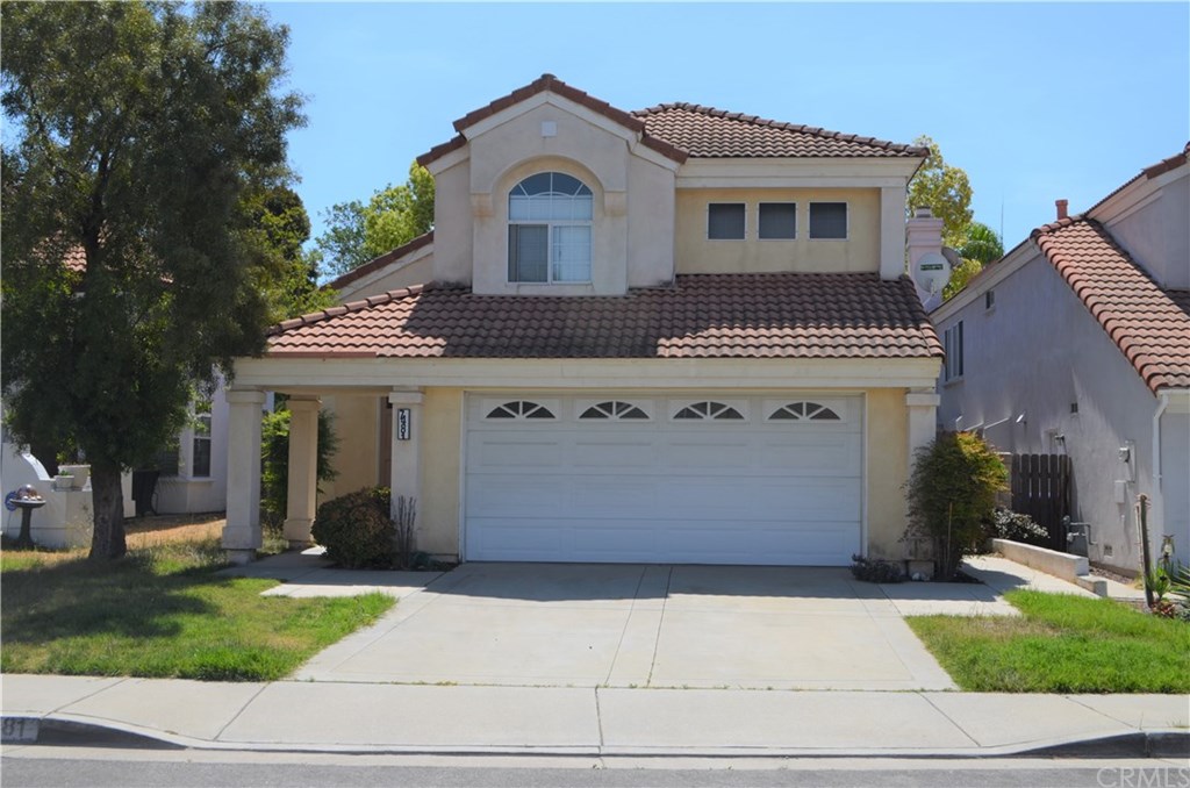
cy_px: 394
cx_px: 595
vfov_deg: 34.1
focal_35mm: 39
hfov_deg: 49.6
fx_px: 1286
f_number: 8
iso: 100
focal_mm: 26
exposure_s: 1/250
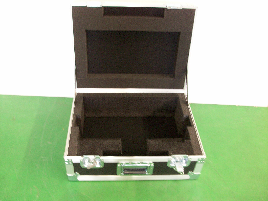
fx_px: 263
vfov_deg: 41.8
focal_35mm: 34
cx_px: 134
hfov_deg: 54.0
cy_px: 100
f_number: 2.8
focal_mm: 5.7
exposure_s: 1/5.5
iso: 160
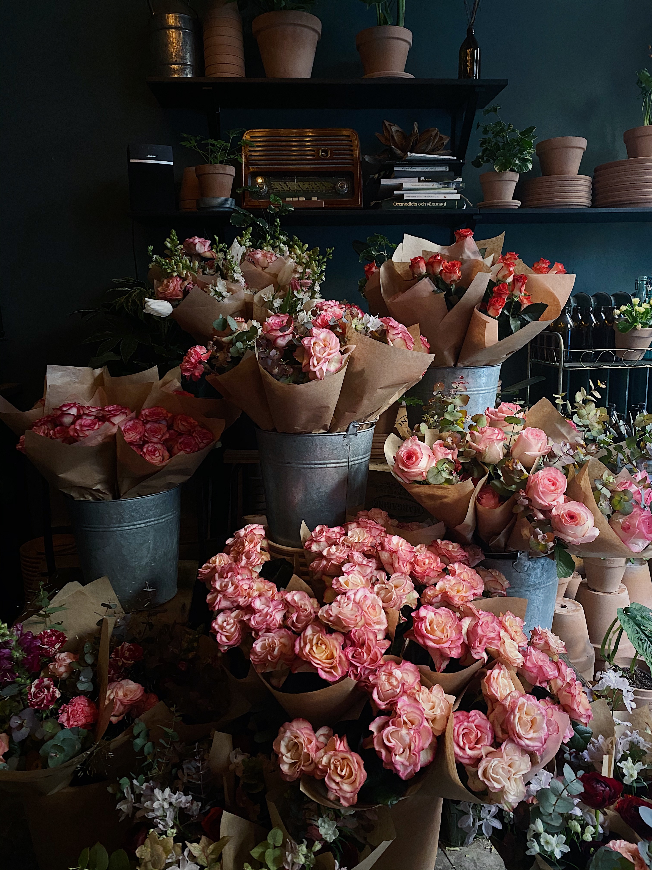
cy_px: 435
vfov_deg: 67.3
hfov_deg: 53.1
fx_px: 653
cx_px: 326
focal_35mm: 26
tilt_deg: -10.6
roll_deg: +1.1
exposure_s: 1/50
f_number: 1.8
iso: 250
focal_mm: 4.25
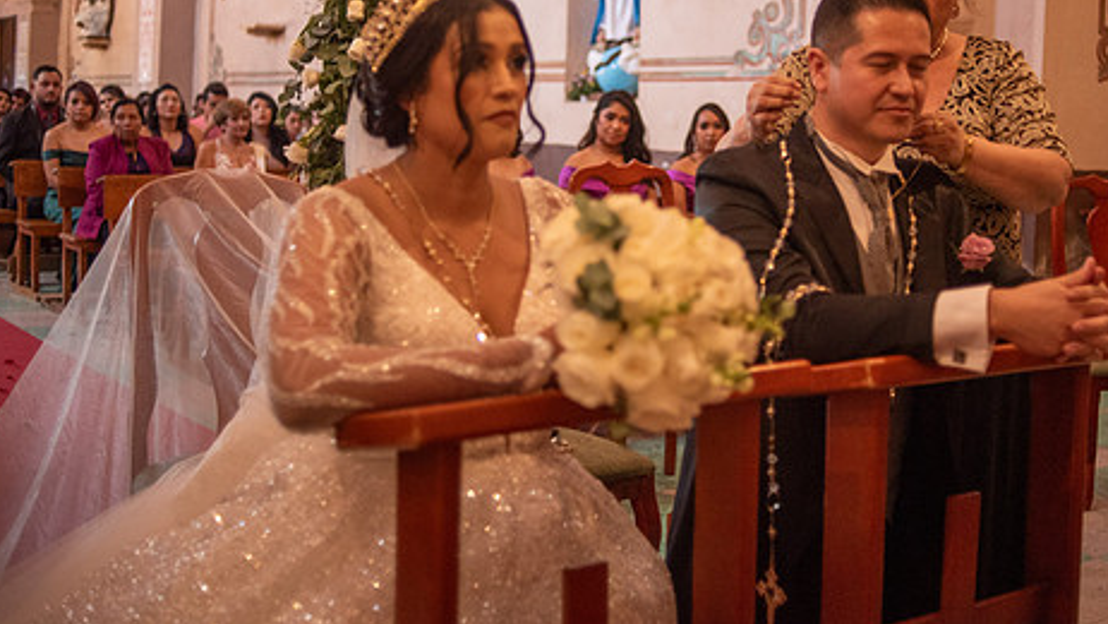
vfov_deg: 25.7
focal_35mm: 46
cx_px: 662
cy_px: 172
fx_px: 1352
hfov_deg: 44.4
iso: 2000
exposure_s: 1/320
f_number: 2
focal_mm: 35
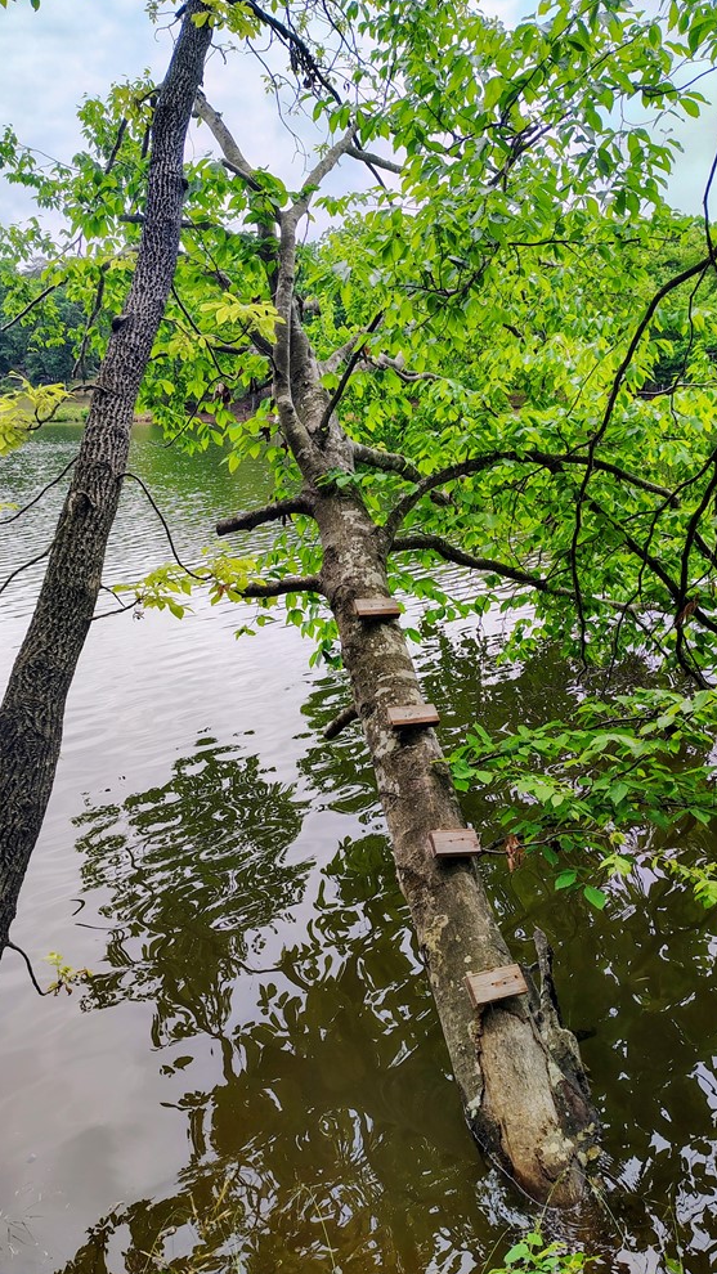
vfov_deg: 69.9
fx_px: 912
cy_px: 645
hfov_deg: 42.9
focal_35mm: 27
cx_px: 384
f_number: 1.8
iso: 100
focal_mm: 5.56
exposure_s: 1/359
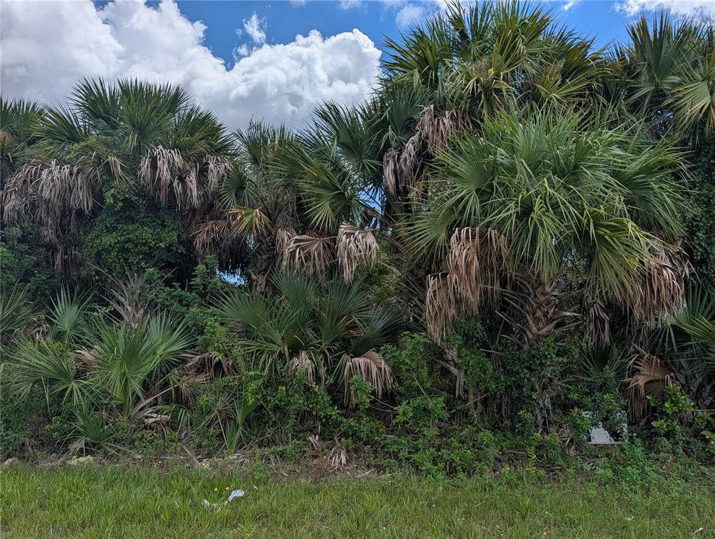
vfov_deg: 56.9
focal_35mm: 24
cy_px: 270
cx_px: 358
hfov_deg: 71.5
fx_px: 496
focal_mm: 6.9
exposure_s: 1/2193
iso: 19
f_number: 1.68
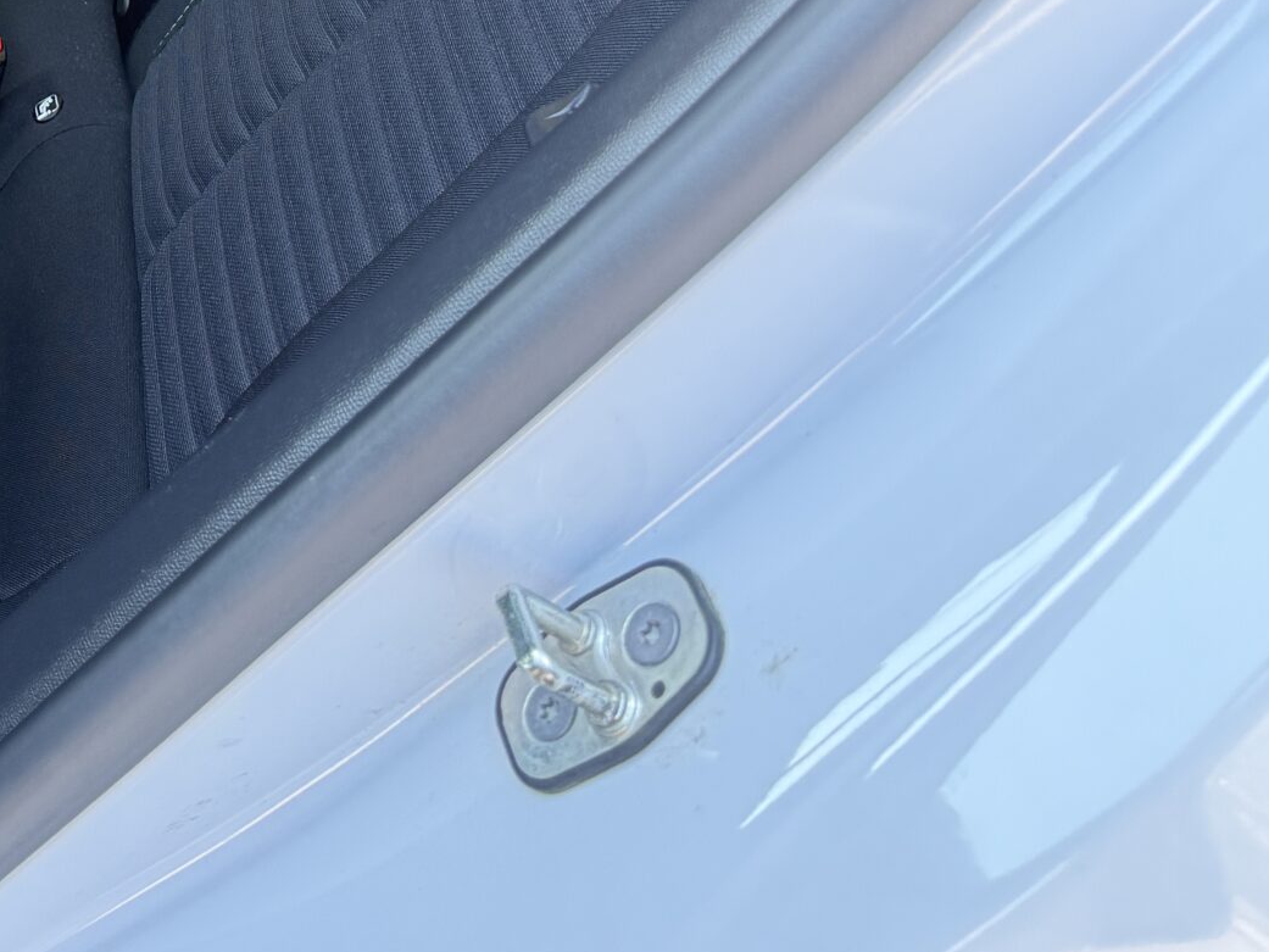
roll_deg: -9.7
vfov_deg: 23.5
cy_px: -63
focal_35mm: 59
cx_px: -157
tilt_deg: -29.7
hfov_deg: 29.2
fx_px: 2163
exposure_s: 1/151
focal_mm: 6.76
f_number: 1.78
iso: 200
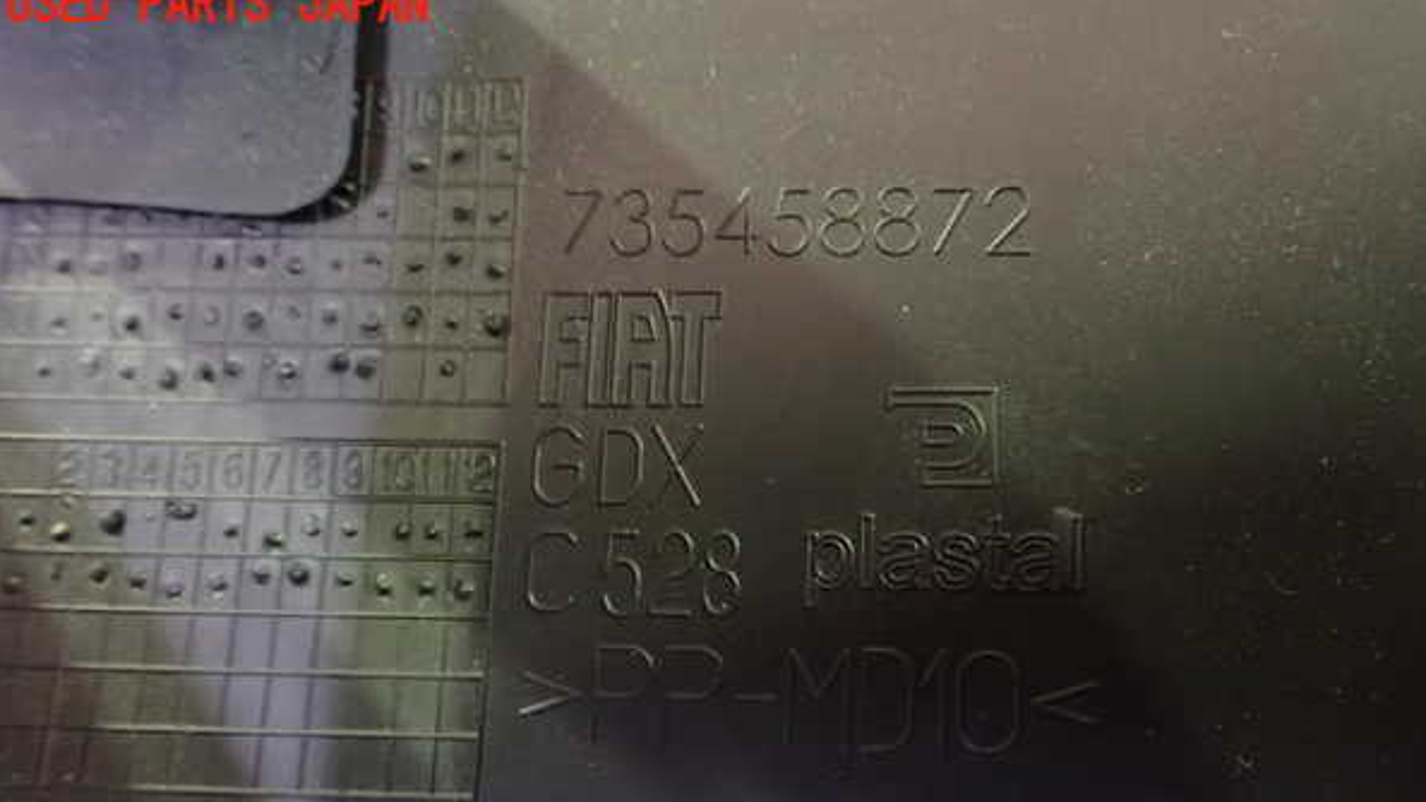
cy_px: 516
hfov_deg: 59.5
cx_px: 713
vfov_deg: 35.4
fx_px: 1248
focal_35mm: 33
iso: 1250
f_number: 2.3
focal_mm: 5.4
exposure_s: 1/30
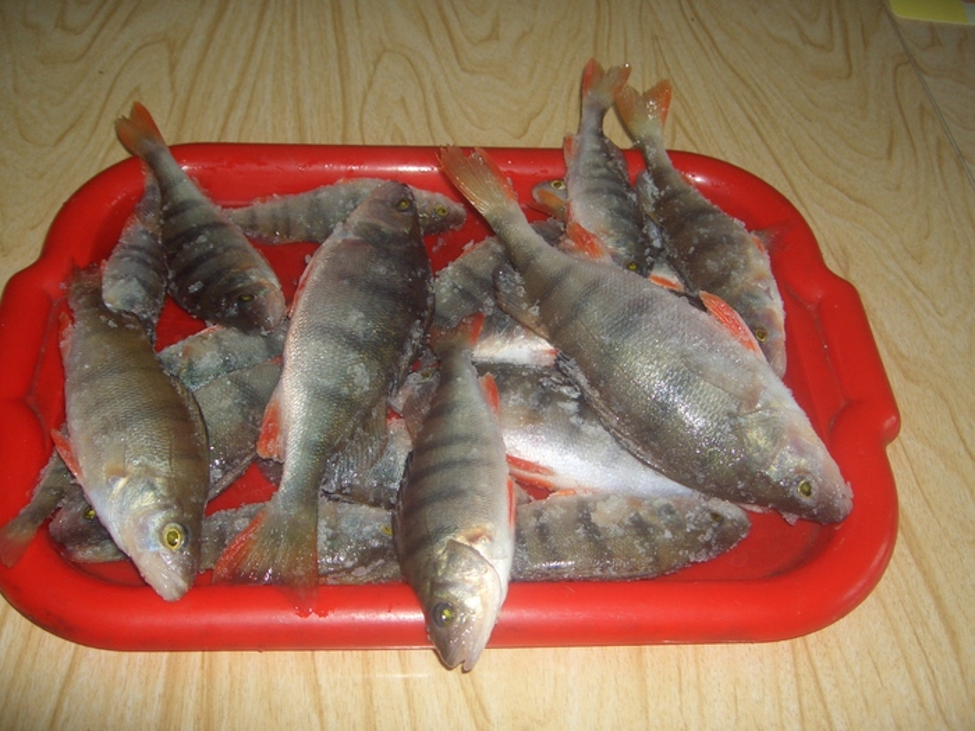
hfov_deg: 47.9
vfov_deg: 36.8
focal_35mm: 39
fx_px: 1098
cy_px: 366
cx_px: 488
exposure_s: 1/60
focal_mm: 8
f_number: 2.8
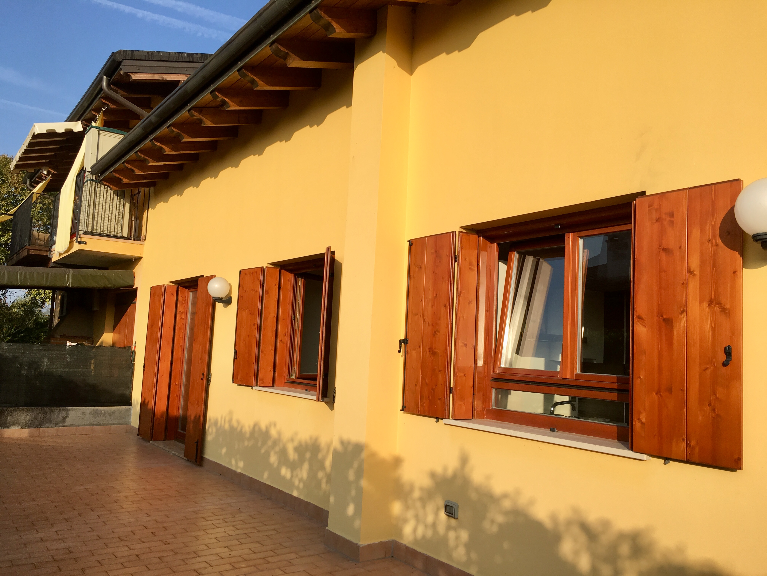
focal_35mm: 29
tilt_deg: +6.1
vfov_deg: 48.2
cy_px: 288
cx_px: 384
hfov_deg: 61.7
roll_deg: -3.2
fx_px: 643
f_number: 2.2
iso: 25
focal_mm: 4.15
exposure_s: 1/1183
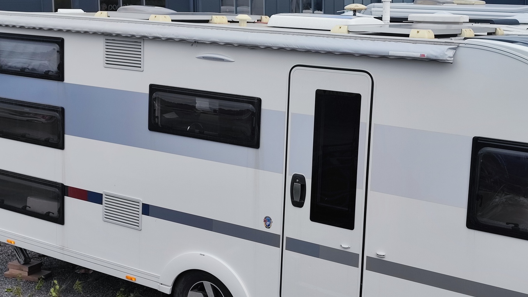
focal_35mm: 29
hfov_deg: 66.1
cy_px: 120
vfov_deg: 40.0
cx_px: 268
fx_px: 406
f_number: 1.75
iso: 50
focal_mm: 5.96
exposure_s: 1/720
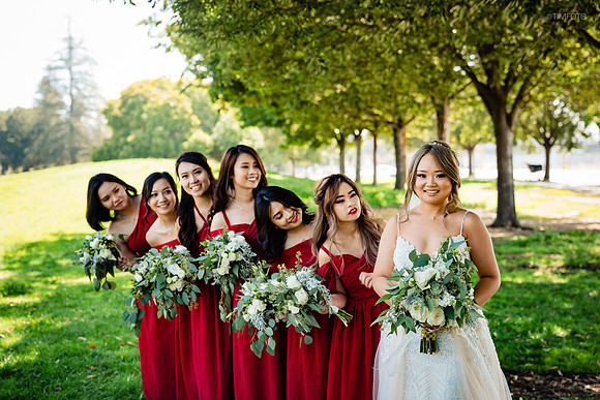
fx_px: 833
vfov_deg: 27.0
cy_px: 200
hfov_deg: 39.6
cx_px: 300
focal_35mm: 50
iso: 200
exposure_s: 1/250
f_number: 2.8
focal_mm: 50
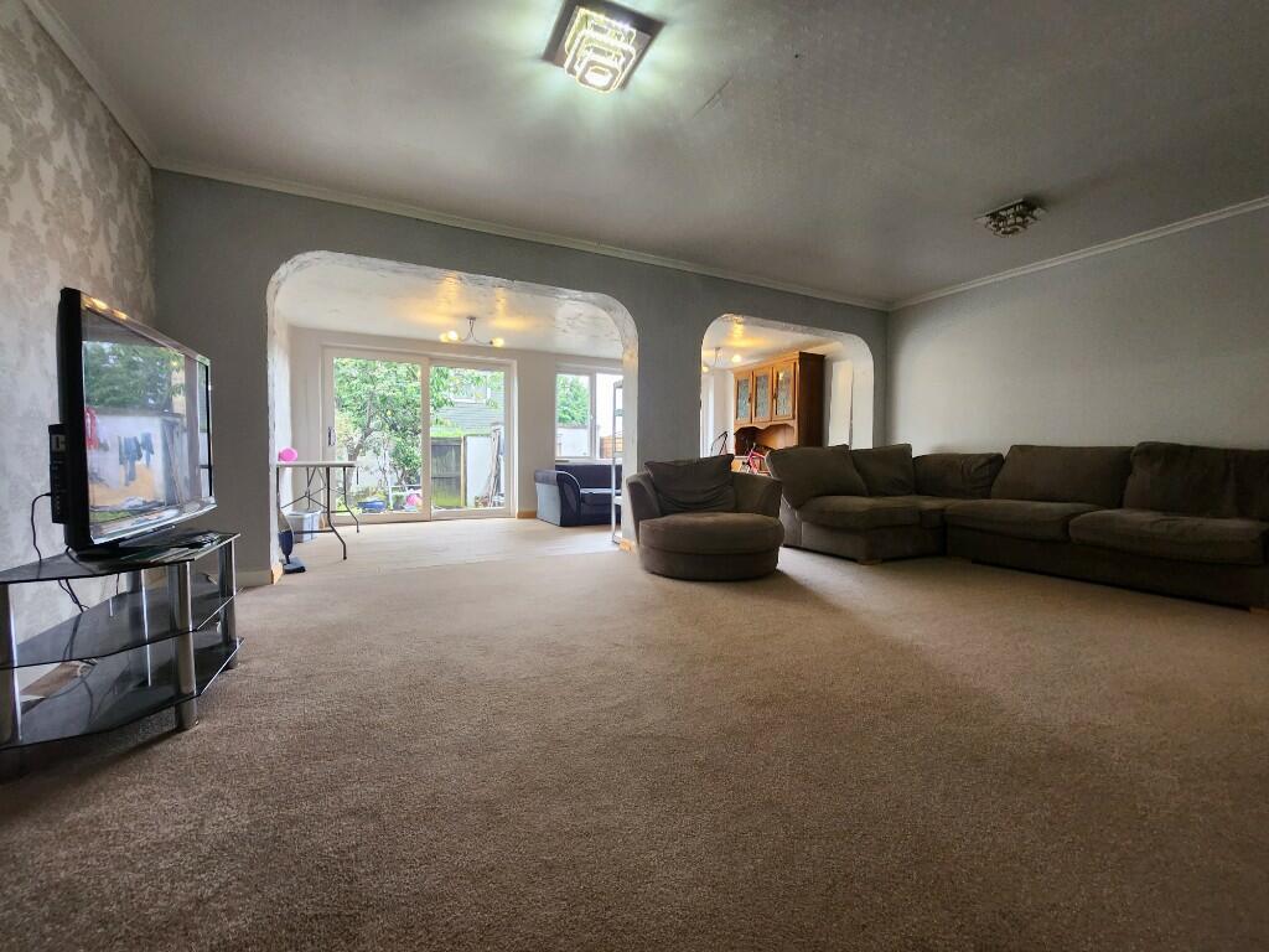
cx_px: 634
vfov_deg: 89.9
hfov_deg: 106.2
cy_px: 476
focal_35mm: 13
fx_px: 477
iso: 160
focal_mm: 1.7
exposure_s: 1/50
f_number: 2.2
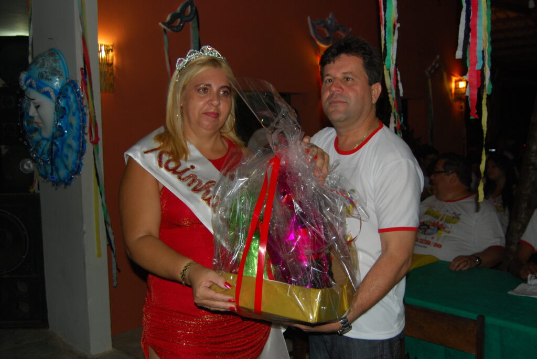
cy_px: 180
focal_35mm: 36
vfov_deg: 37.0
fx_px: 538
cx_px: 268
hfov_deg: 53.1
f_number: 4
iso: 400
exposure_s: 1/60
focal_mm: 24
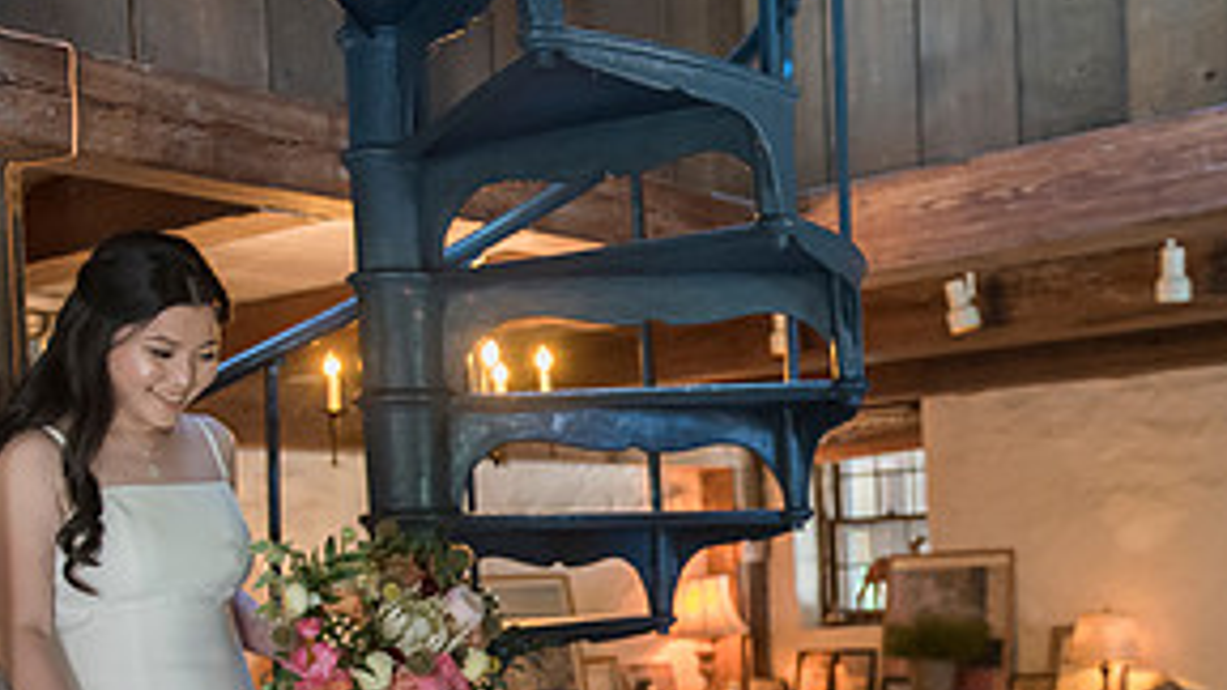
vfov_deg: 20.5
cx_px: 938
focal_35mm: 57
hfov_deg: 35.7
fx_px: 1855
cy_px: 656
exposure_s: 1/100
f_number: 2.8
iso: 2500
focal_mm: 26
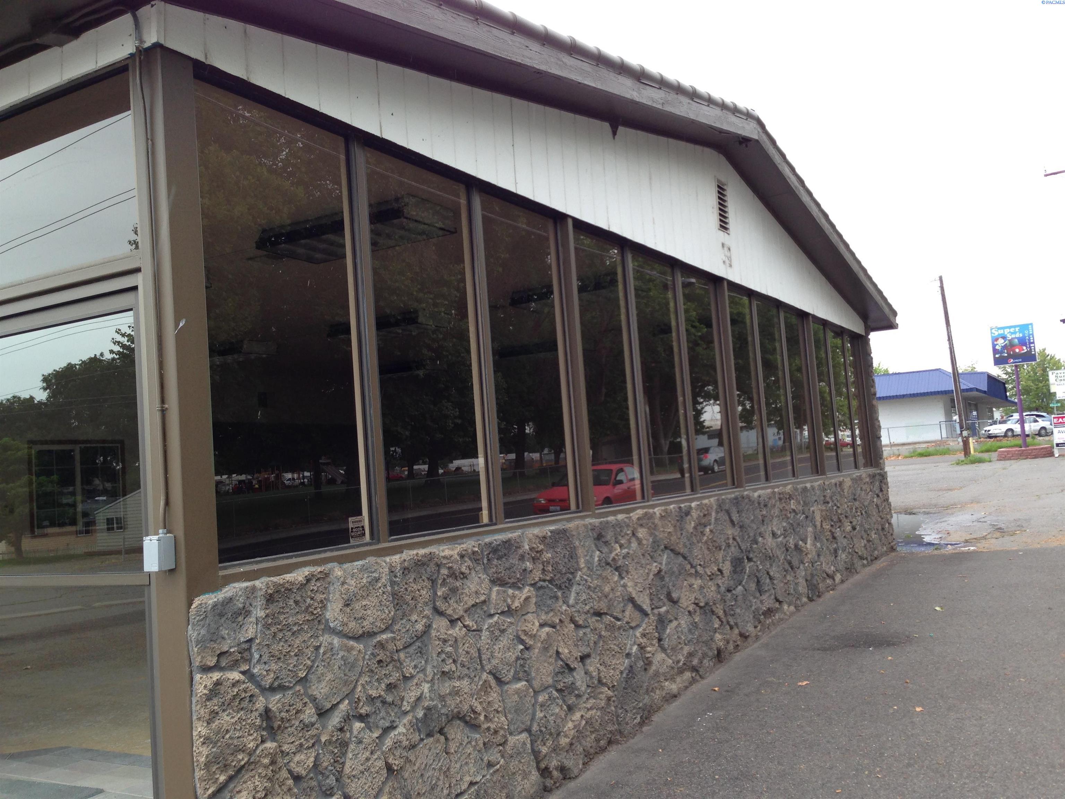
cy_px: 400
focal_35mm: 33
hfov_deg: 55.4
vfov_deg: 42.9
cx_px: 532
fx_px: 1015
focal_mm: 4.13
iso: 50
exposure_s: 1/153
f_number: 2.4
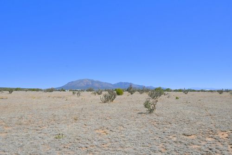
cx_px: 116
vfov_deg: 43.6
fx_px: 193
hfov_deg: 61.9
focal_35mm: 30
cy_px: 78
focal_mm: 20
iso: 100
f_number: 10
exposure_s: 1/400
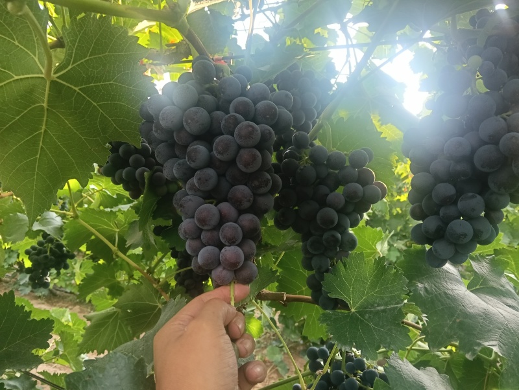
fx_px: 405
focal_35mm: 27
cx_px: 260
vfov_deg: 51.4
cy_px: 195
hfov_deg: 65.3
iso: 100
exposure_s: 1/100
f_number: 1.8
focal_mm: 3.98
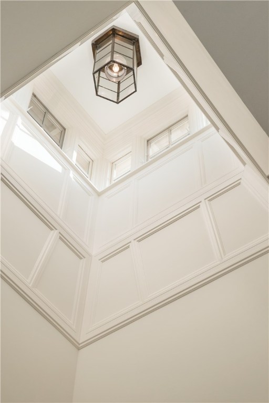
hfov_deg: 21.9
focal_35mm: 62
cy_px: 202
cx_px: 134
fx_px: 695
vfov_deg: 32.4
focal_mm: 62
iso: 800
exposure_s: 1/50
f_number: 14
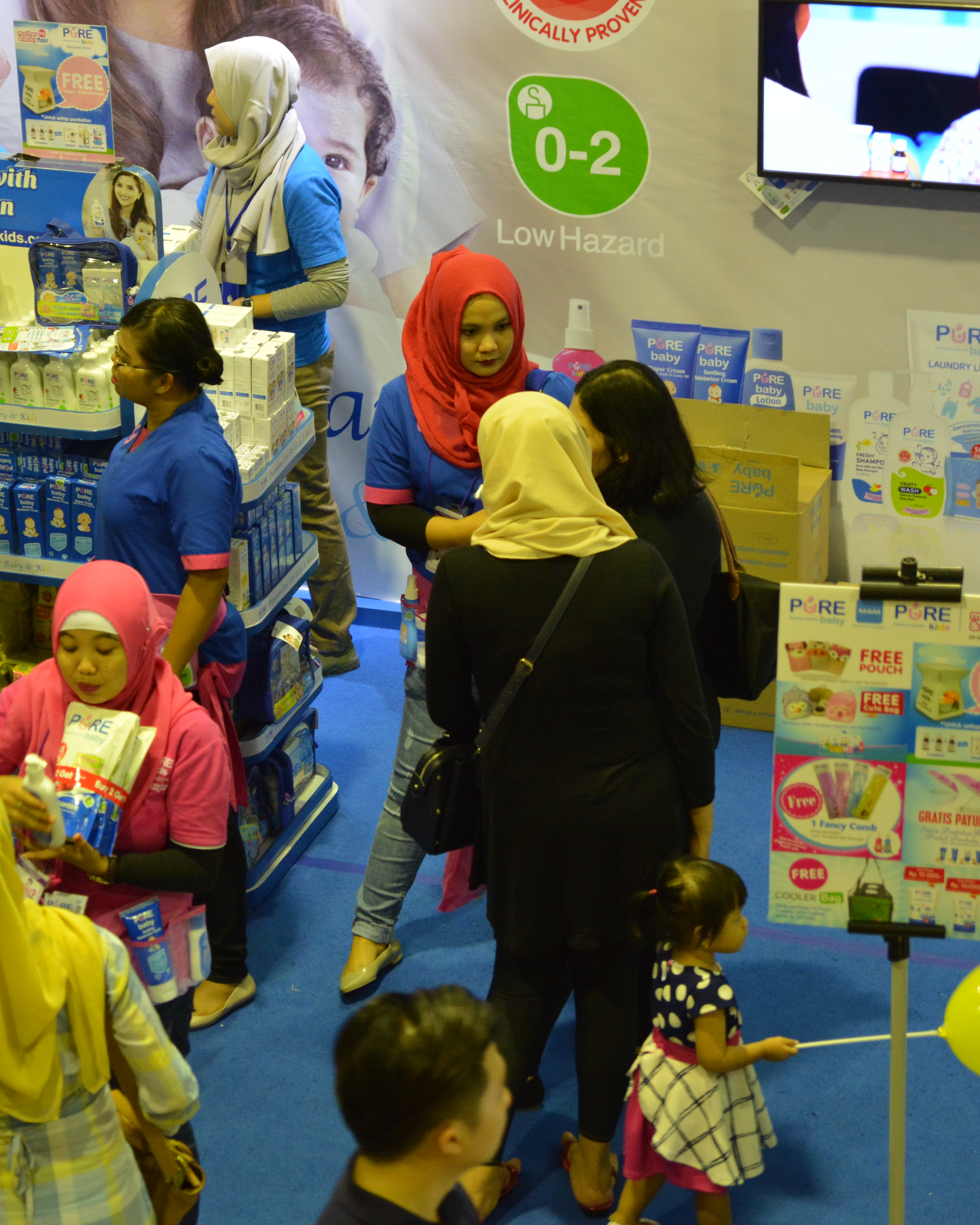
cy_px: 630
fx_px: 4169
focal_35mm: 115
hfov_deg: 13.3
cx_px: 193
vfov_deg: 16.7
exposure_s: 1/60
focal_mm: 50
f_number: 3.5
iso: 1100
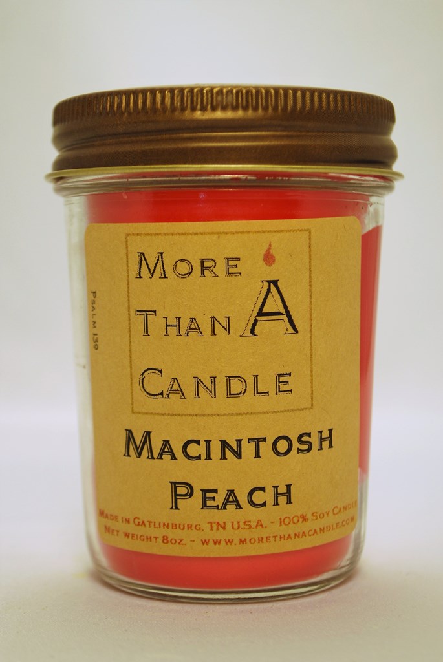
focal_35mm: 69
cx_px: 222
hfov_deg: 19.8
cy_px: 331
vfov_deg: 29.2
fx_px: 1271
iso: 200
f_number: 5.3
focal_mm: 46
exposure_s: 1/80
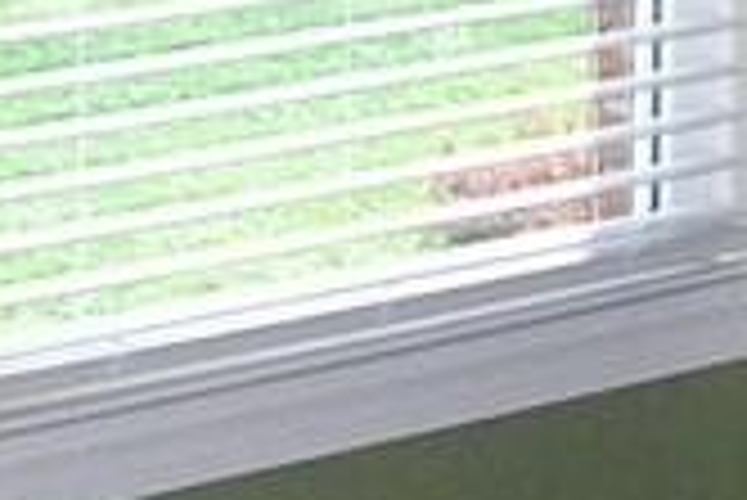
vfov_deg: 5.7
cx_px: 1251
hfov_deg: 8.6
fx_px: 4797
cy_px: -838
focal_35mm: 231
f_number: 2.7
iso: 160
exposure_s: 1/60
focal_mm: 6
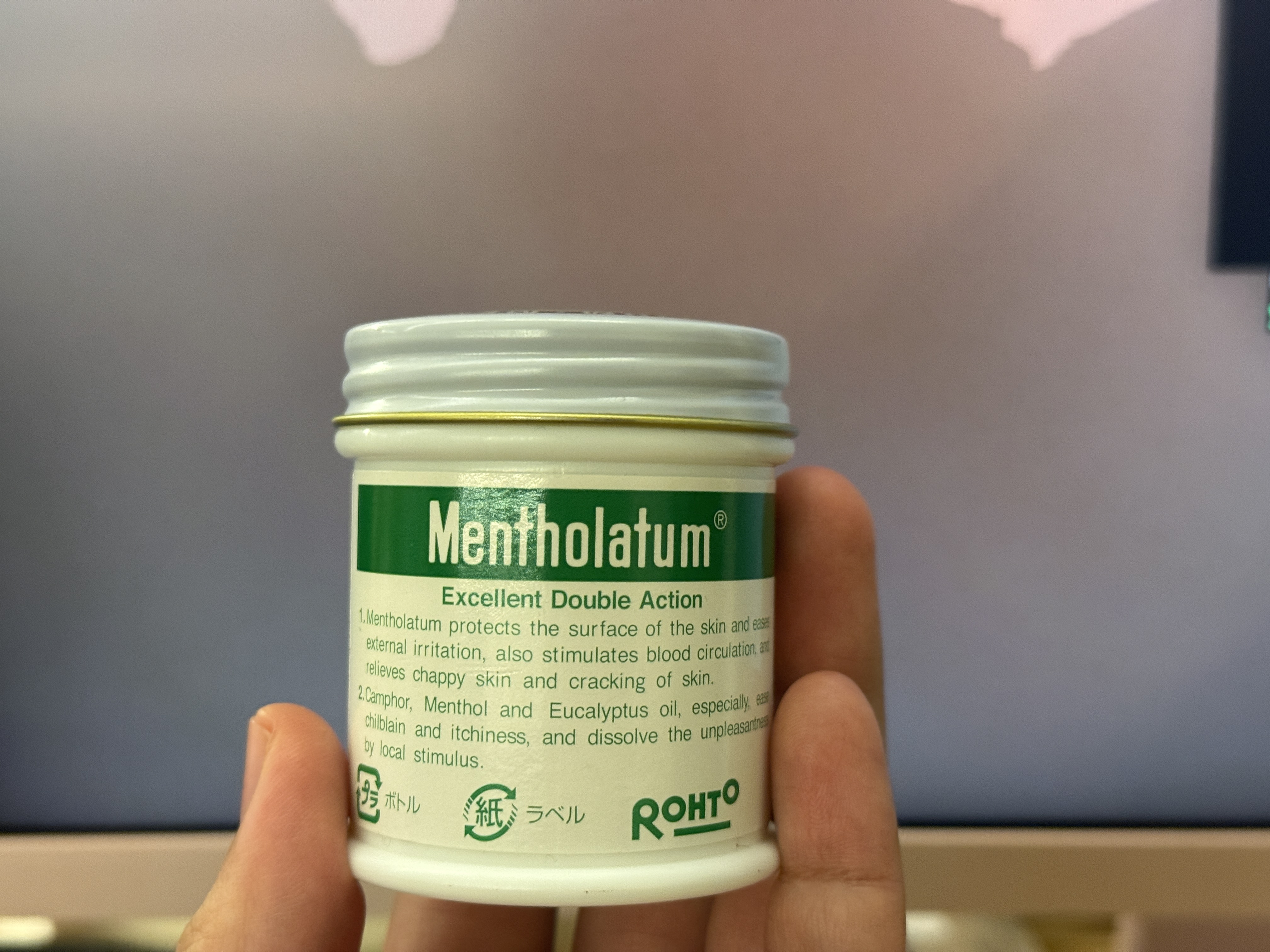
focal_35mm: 48
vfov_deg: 30.3
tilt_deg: -18.6
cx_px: 635
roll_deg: +0.7
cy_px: 476
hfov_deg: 39.7
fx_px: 1761
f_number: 1.78
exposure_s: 1/60
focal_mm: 6.76
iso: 250
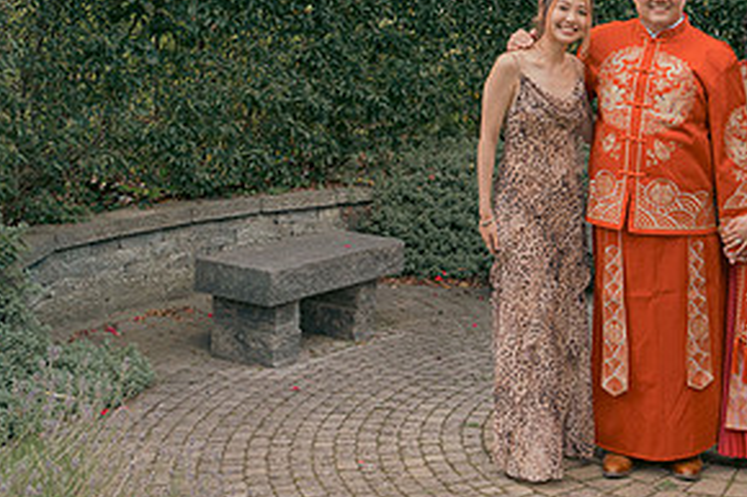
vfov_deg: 20.2
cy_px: 45
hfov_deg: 29.5
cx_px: 649
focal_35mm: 66
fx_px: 1369
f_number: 5.6
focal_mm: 33
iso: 500
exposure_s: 1/160
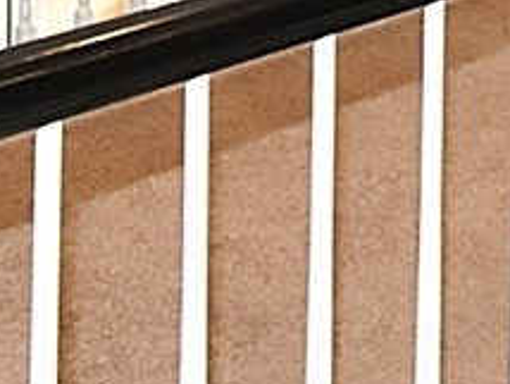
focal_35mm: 109
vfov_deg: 11.6
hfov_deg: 16.4
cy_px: -489
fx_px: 1608
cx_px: 767
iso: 800
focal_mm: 10
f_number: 5.6
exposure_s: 1/125
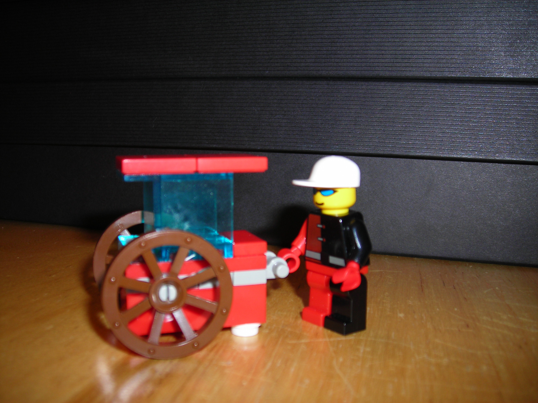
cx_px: 269
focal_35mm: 38
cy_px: 202
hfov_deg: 49.0
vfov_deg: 37.7
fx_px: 591
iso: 50
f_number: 3.2
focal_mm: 6.3
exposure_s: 1/60.1
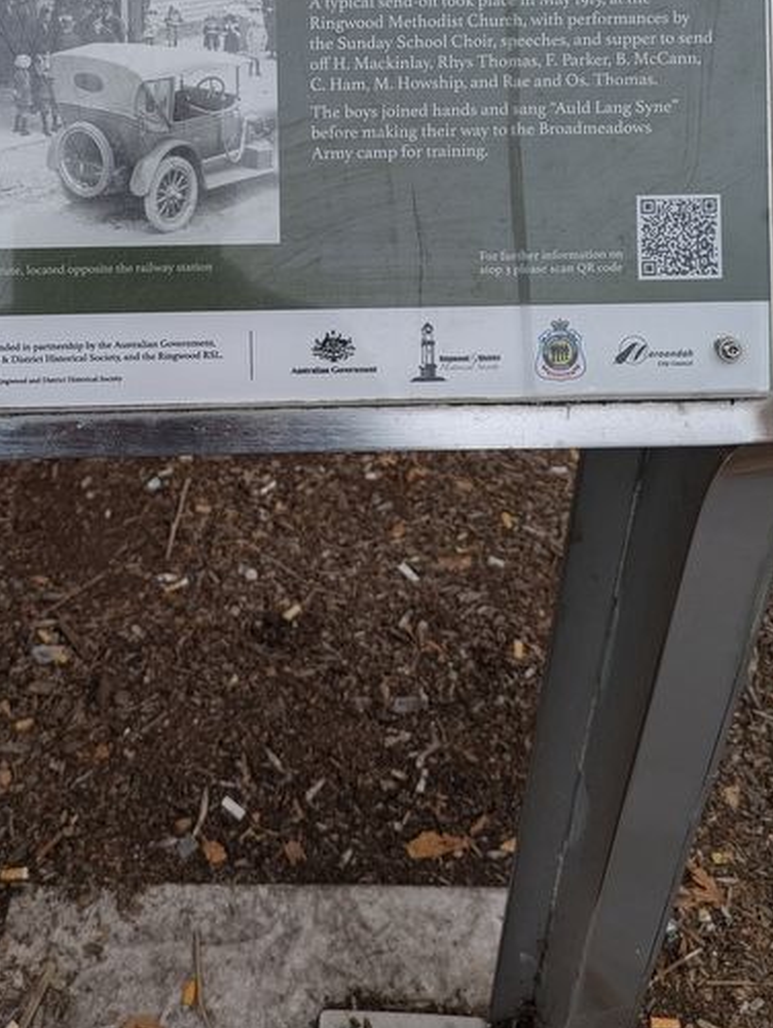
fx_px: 1189
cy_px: 216
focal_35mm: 40
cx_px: 233
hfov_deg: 35.5
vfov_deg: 44.6
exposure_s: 1/217
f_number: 1.89
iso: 51
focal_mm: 5.43
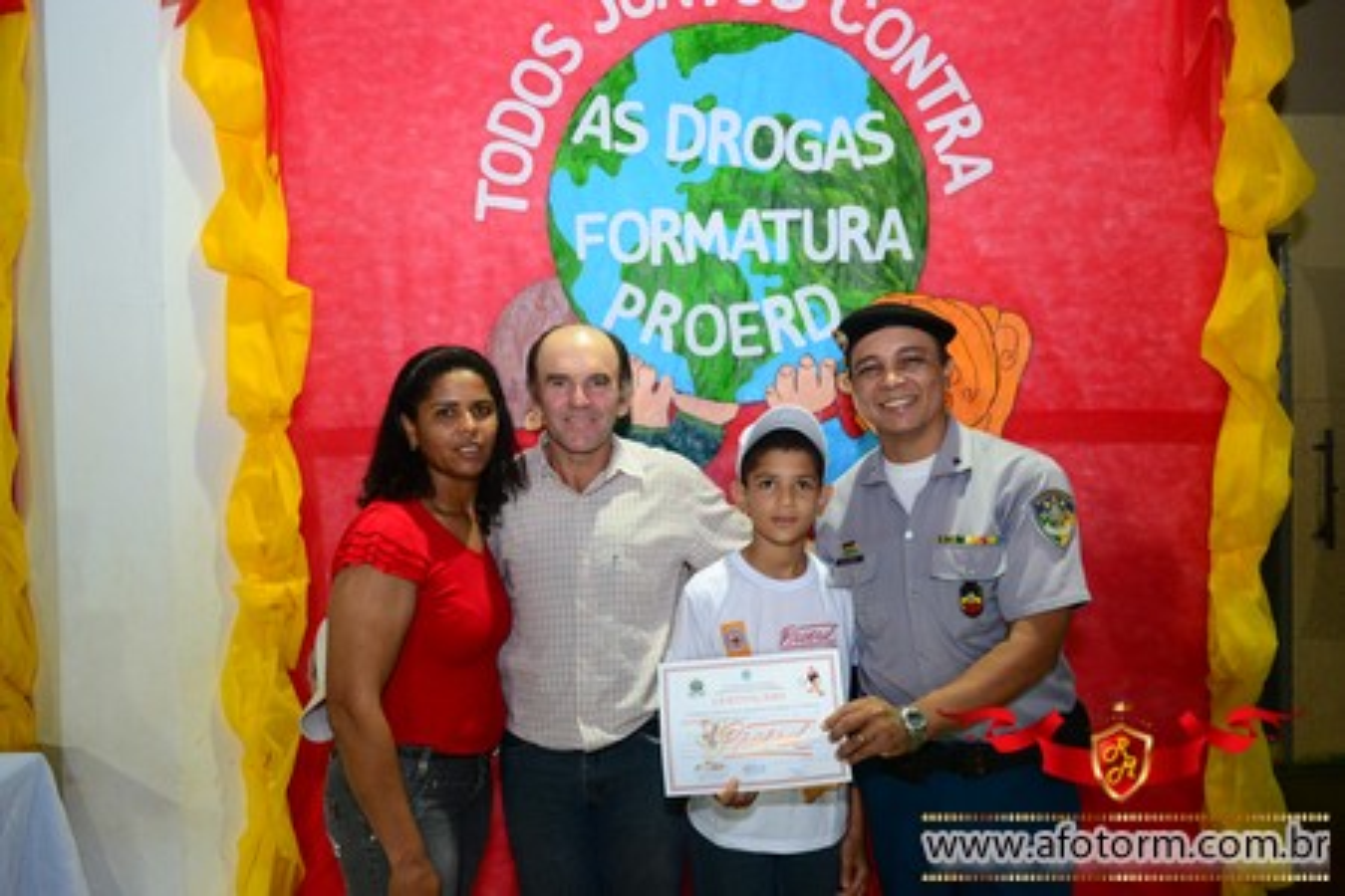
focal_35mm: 27
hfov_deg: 67.4
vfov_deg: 47.9
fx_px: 1009
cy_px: 448
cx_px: 672
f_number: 3.5
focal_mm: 18
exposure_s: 1/80
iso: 1600
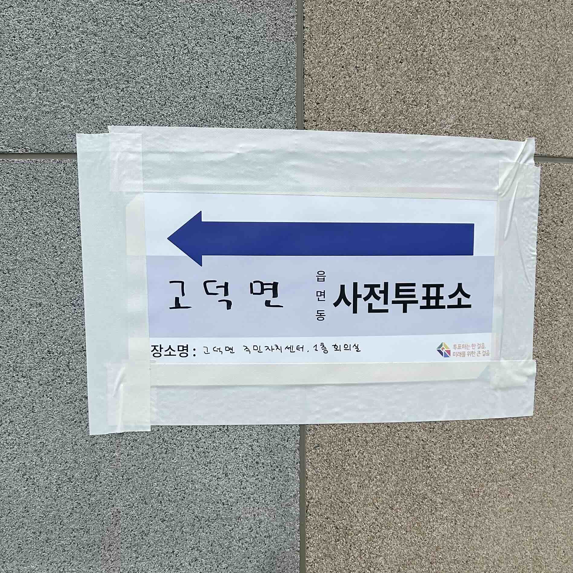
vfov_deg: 34.6
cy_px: 342
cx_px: 283
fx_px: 918
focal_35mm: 49
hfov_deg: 34.7
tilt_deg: -5.1
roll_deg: -0.7
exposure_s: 1/2208
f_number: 1.5
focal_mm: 5.7
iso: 50
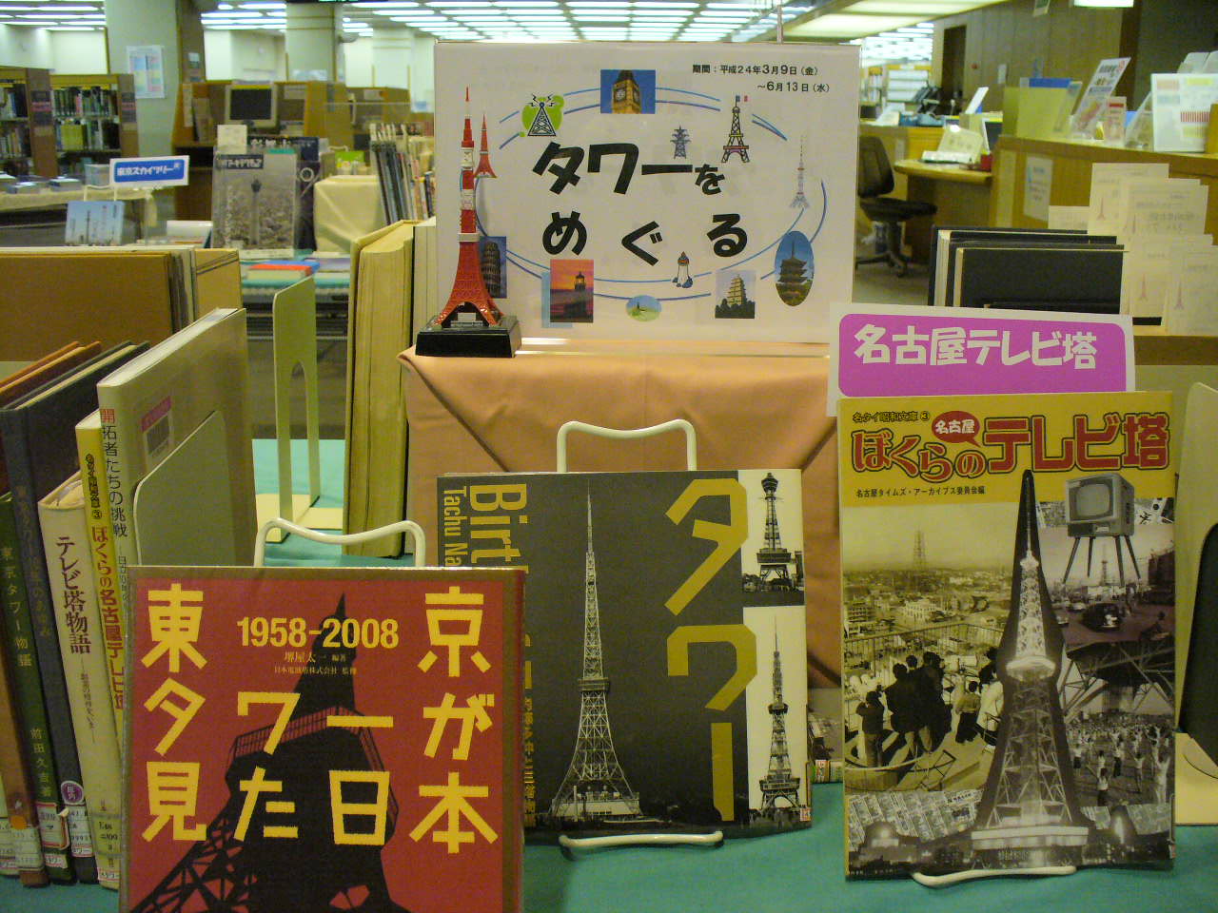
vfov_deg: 38.7
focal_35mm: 37
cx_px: 609
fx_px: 1302
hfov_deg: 50.1
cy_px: 456
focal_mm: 6.1
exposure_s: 1/40
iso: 400
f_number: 2.8
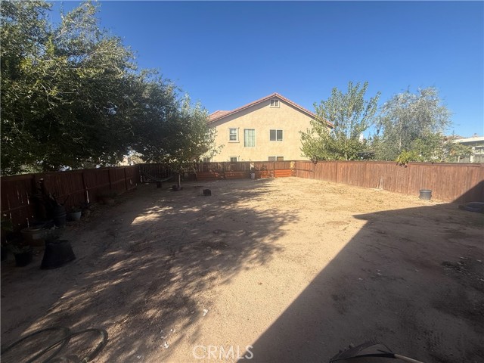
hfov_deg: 102.1
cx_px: 242
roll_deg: +1.2
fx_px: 196
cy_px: 182
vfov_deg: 85.7
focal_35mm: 14
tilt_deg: -7.0
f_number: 2.2
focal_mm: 2.22
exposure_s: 1/1572
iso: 50
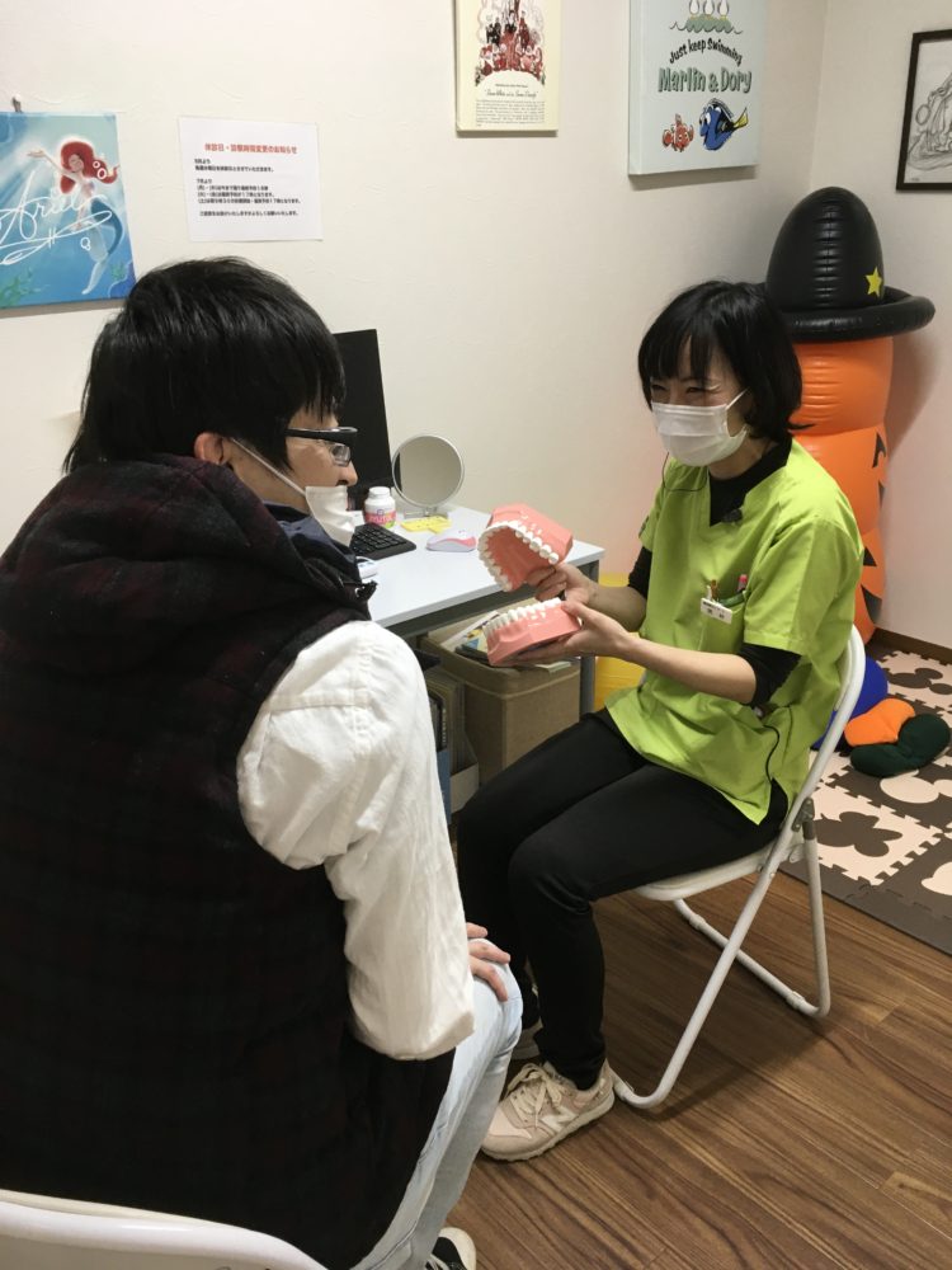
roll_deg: +0.3
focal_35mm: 29
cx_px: 476
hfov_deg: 48.2
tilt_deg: -22.0
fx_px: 1063
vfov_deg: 61.7
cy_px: 635
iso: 40
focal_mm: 4.15
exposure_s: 1/30
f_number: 2.2
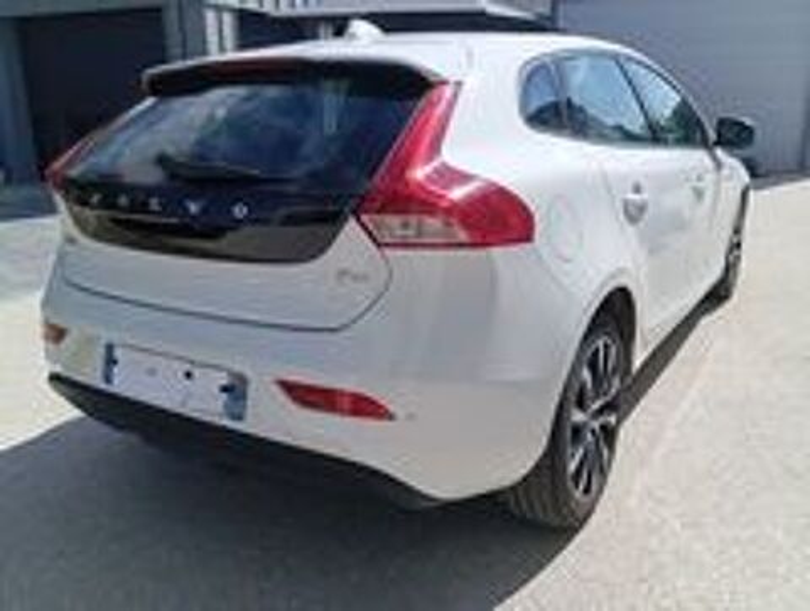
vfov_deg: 49.9
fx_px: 657
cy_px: 306
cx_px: 405
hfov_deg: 63.3
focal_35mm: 28
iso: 51
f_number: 1.8
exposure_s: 1/1634
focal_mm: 4.25
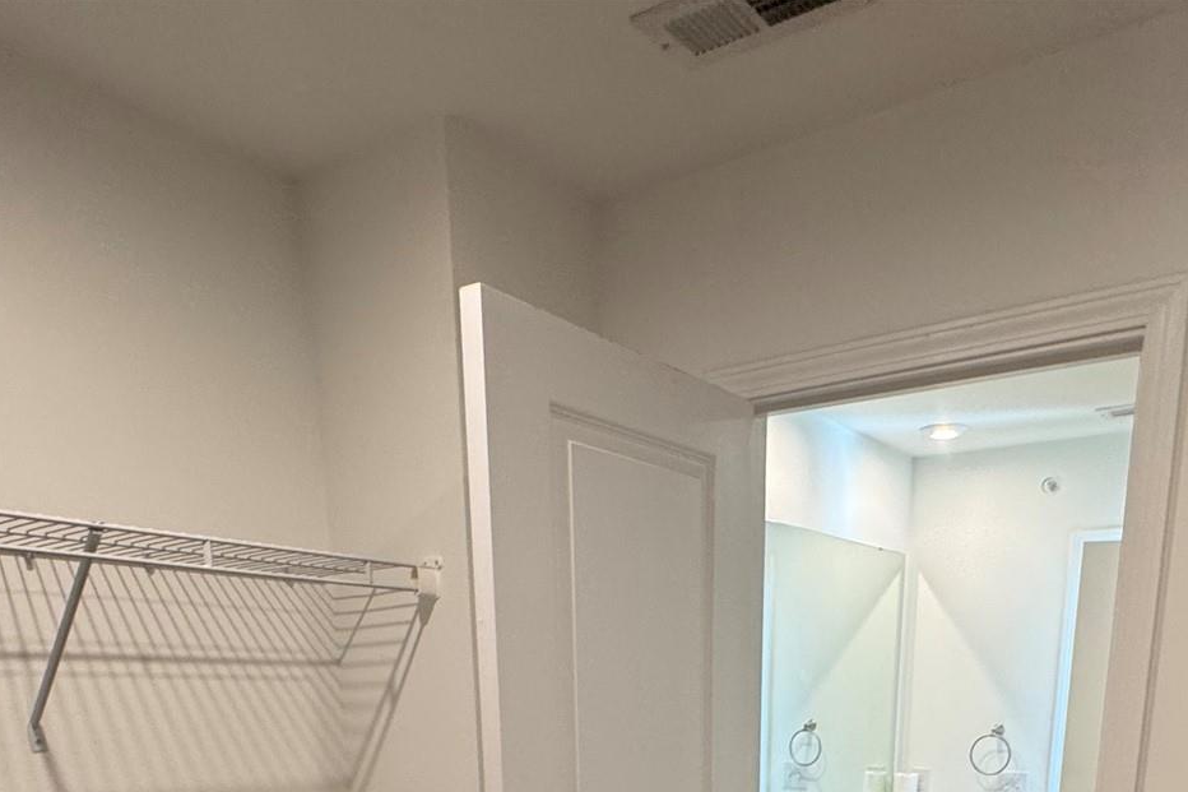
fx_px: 1056
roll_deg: -0.8
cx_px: 679
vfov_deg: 32.9
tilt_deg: -15.6
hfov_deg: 58.5
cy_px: 976
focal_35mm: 32
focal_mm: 2.22
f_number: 2.2
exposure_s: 1/120
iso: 160
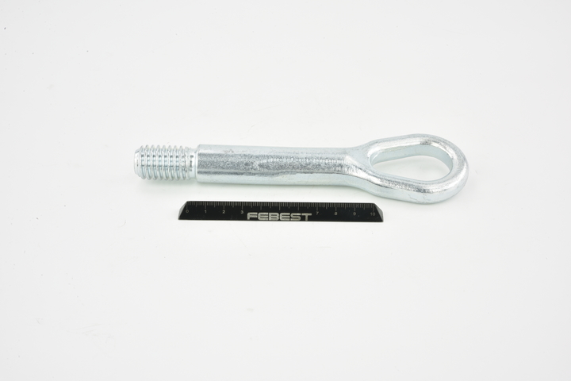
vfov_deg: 22.6
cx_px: 286
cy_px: 190
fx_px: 952
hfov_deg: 33.4
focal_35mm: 60
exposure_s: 1/2.5
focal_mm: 60
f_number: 29
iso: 64
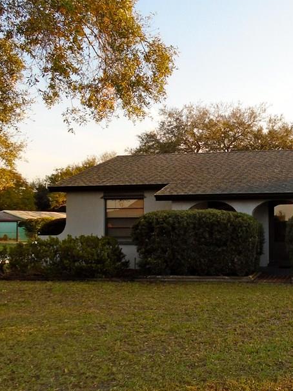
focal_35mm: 44
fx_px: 496
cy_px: 207
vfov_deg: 42.9
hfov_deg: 31.2
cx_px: 268
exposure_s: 1/320
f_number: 3.2
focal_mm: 4.6
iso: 100
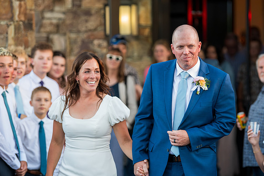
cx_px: 146
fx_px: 1453
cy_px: 83
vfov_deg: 6.9
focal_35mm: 198
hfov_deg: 10.4
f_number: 2.8
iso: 4000
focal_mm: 145
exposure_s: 1/1250
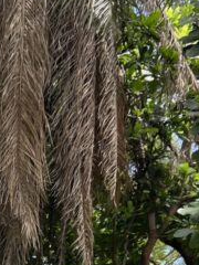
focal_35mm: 111
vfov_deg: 16.6
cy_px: 361
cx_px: -83
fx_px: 851
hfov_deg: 12.8
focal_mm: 5.7
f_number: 1.5
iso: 50
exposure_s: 1/366
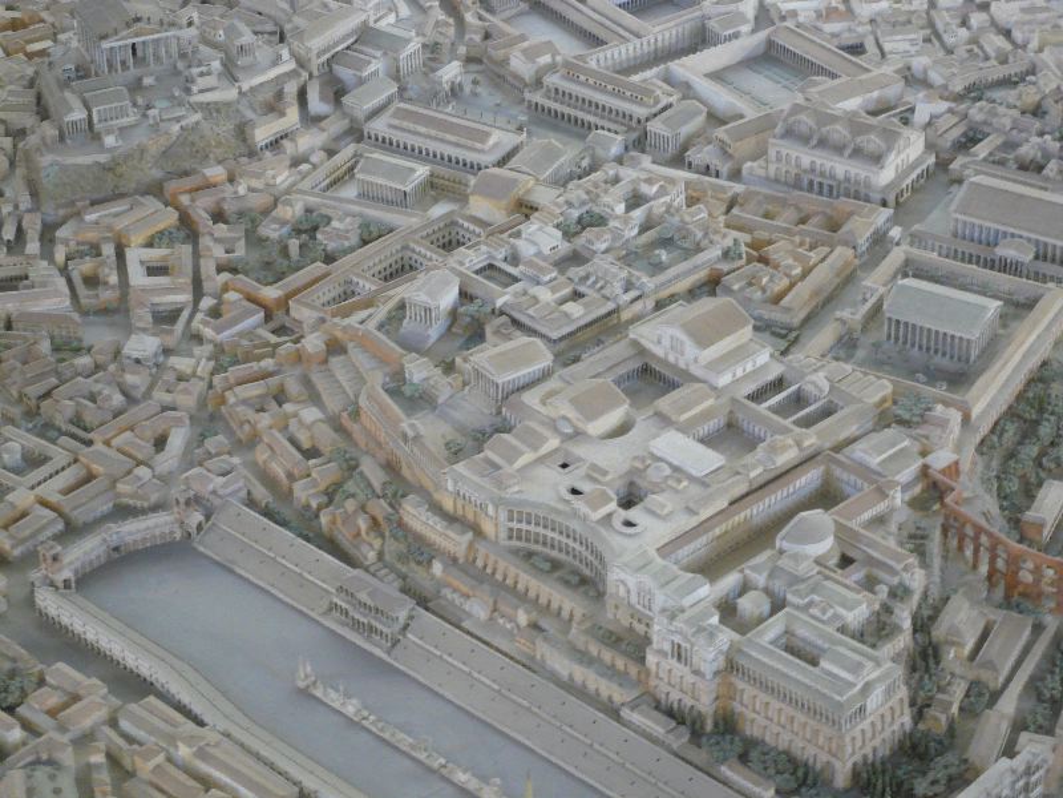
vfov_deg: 14.5
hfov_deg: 19.3
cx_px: 532
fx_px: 3132
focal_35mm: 102
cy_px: 399
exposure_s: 1/10
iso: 200
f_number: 5.6
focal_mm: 16.8
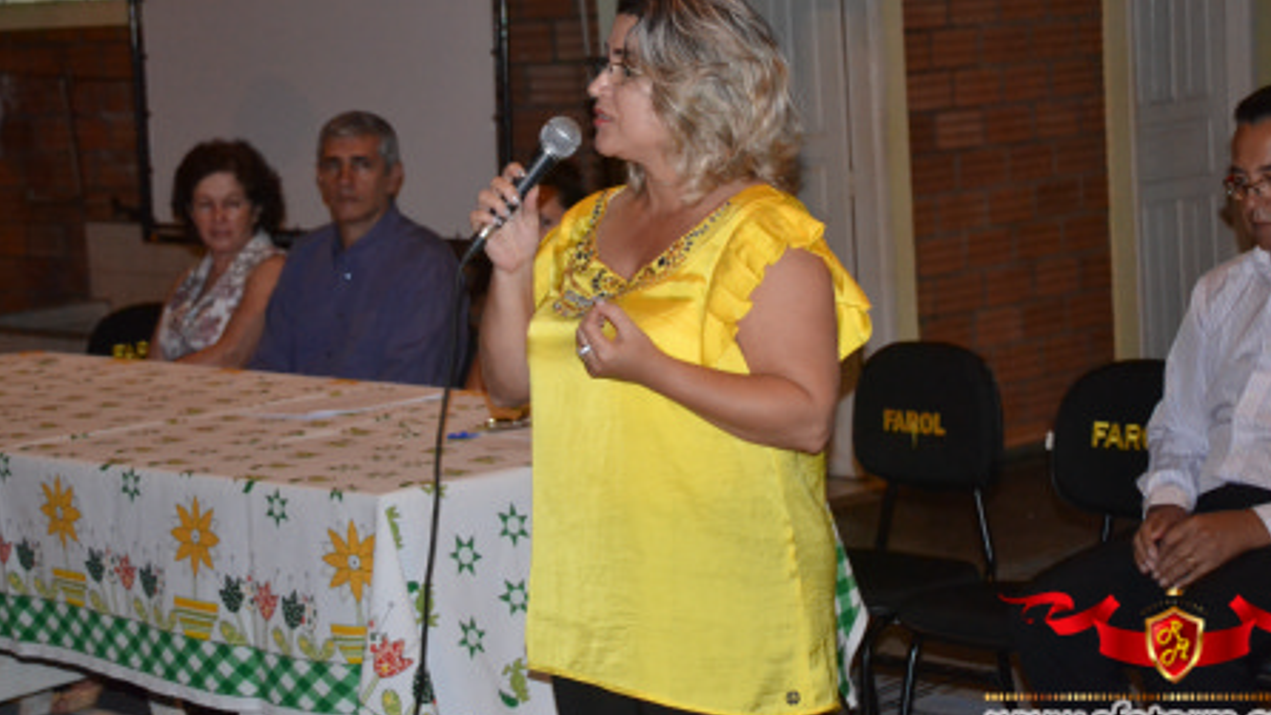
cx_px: 678
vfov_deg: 13.7
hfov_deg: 24.2
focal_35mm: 88
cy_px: 309
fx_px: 2966
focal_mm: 50
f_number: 4.8
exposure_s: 1/60
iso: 3200
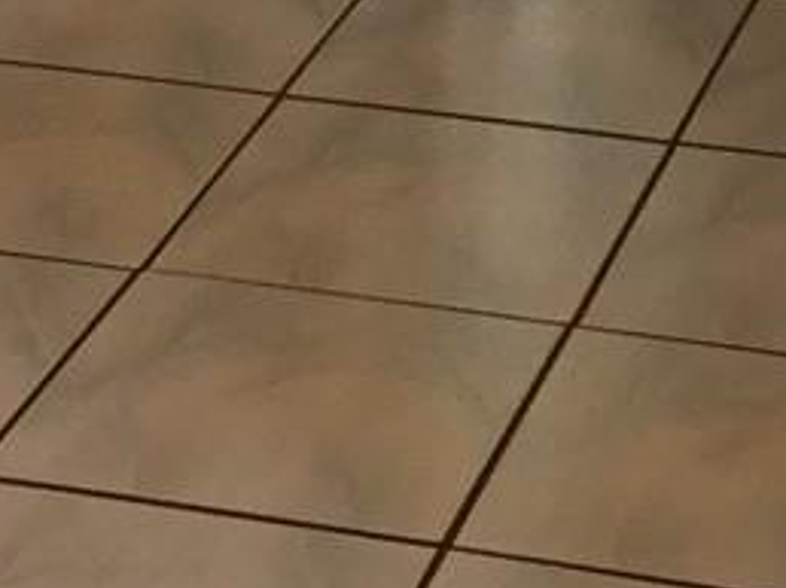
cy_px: -667
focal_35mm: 180
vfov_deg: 7.8
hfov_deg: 11.0
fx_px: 4083
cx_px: 506
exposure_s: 1/30
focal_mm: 4.15
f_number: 2.2
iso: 50
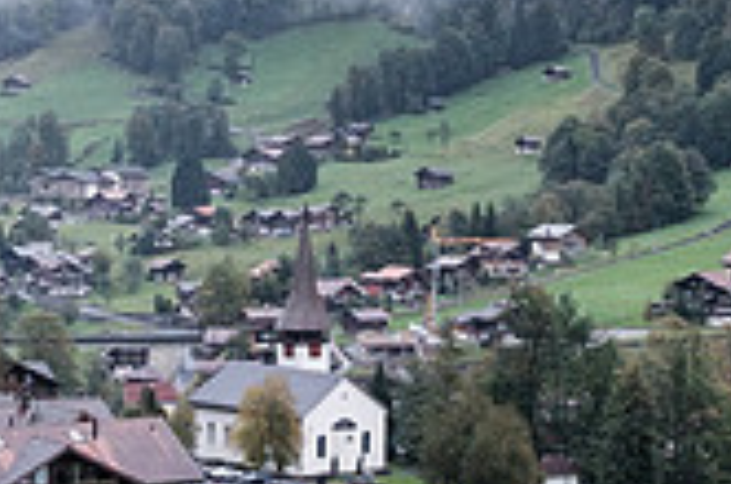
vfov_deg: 13.4
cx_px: 379
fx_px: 2047
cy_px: 78
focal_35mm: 101
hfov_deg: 20.2
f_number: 2.8
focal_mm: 18.2
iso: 640
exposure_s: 1/125
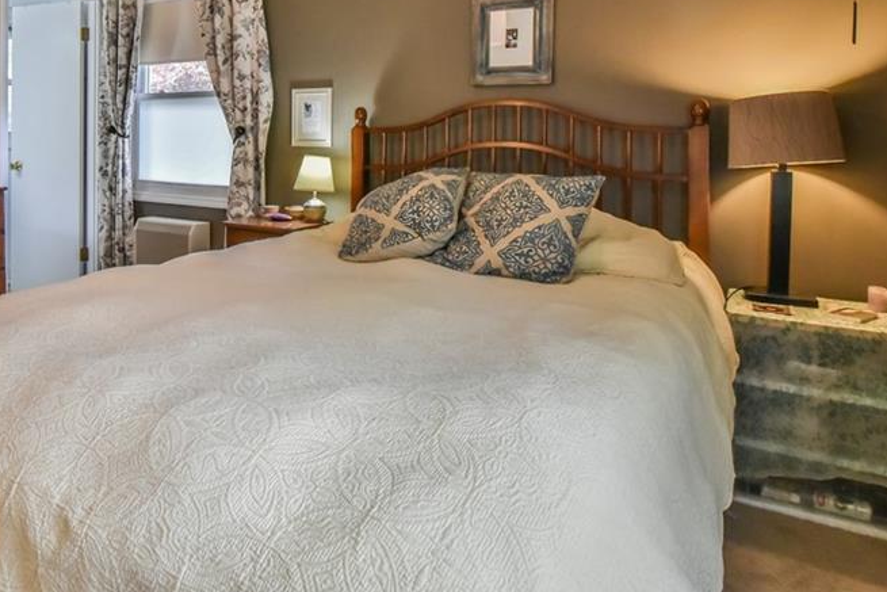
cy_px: 144
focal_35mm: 25
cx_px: 355
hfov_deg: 70.8
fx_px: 616
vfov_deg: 49.2
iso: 4000
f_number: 8
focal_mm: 16
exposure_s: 1/250
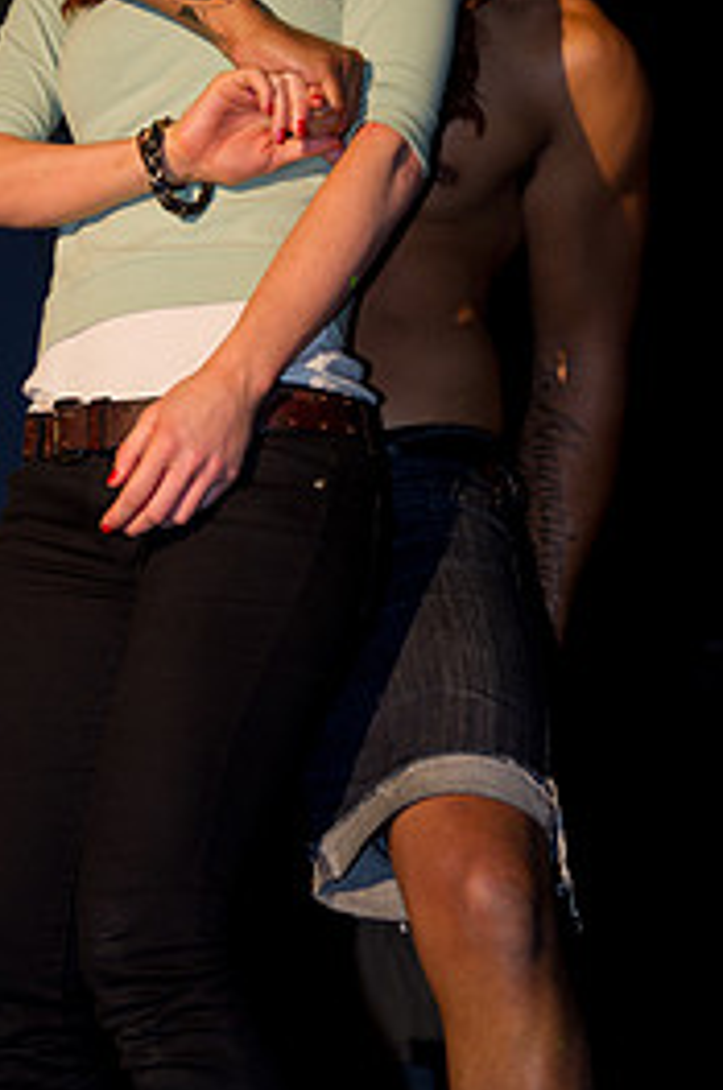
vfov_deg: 15.9
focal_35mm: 128
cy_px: 182
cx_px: 316
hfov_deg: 10.7
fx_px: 3871
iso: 200
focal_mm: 50
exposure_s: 1/180
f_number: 2.8
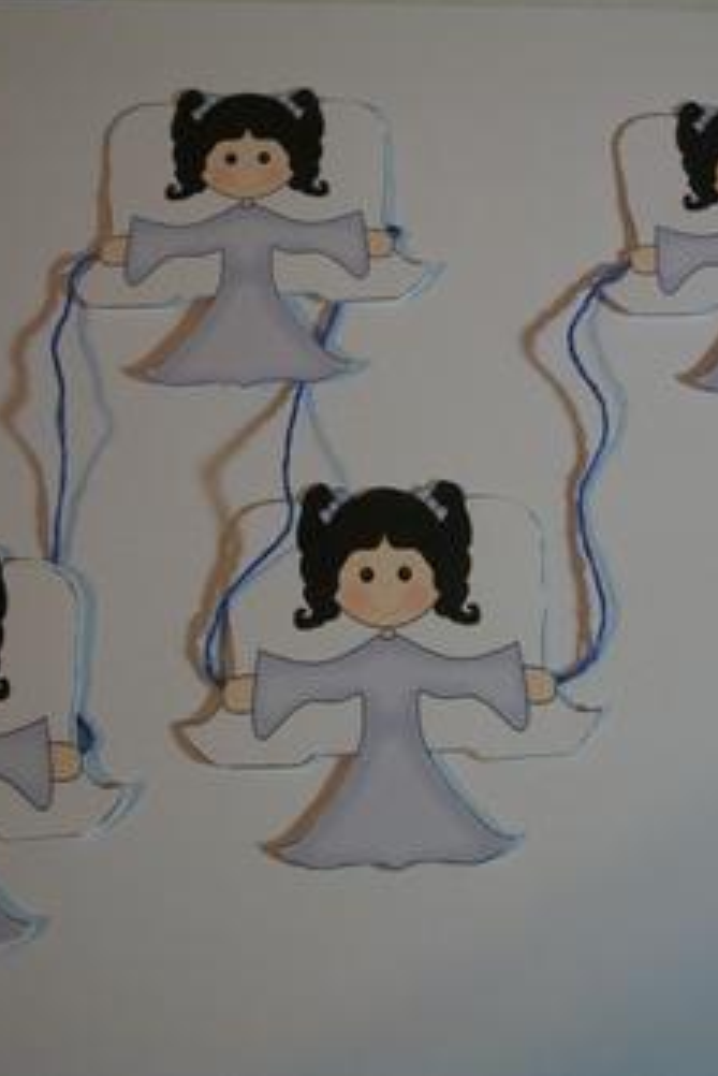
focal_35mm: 49
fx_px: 1464
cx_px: 477
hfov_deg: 27.4
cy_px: 535
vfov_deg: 40.3
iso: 160
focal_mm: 6.3
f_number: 3.1
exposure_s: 1/30
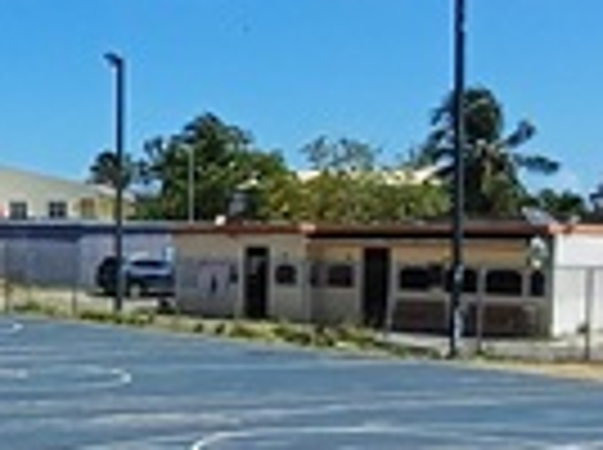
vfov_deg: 18.8
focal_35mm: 78
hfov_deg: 23.4
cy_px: 308
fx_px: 1356
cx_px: -76
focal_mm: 1.64
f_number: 2.2
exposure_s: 1/1618
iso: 40
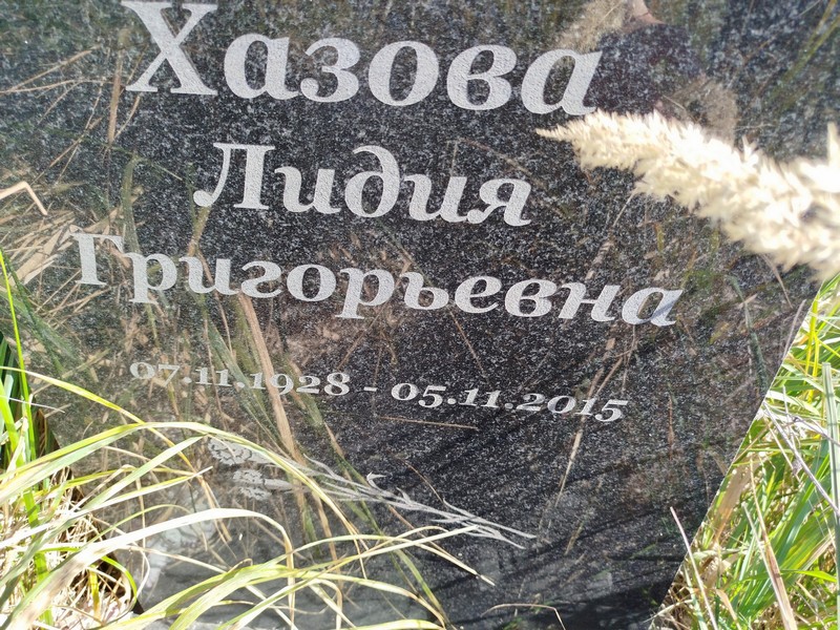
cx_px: 420
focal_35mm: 24
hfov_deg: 71.6
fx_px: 582
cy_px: 315
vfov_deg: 56.8
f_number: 1.7
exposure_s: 1/209
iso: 50
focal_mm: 5.31
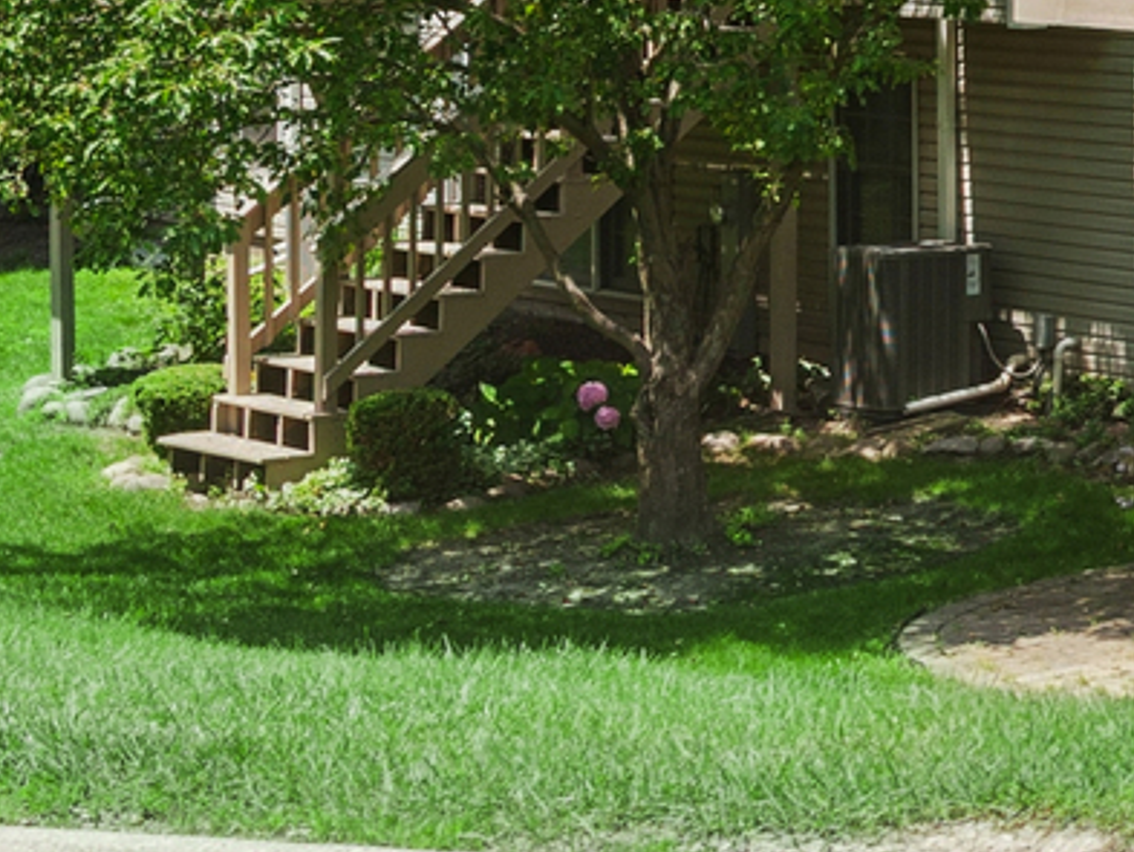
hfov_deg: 13.4
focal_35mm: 127
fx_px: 4162
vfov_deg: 10.9
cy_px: -705
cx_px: 2241
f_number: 8
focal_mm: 32
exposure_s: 1/400
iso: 400
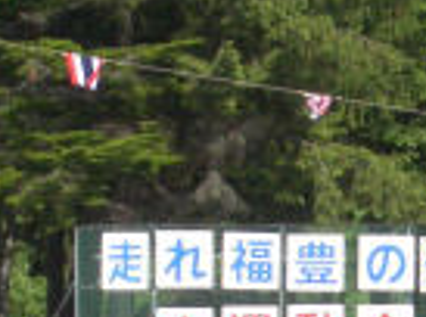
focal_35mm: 443
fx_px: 5437
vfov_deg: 3.3
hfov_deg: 4.5
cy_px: 364
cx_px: 345
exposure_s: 1/640
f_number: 4.8
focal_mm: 17.4
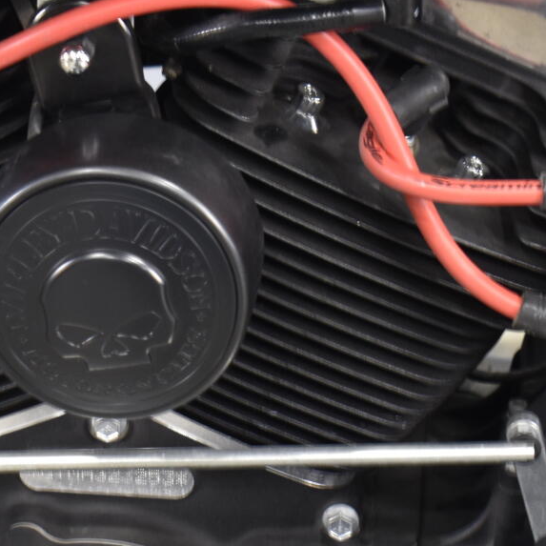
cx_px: 112
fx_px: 3016
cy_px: 426
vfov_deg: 10.3
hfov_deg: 10.3
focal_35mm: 169
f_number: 4.8
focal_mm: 38
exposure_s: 1/5
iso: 400
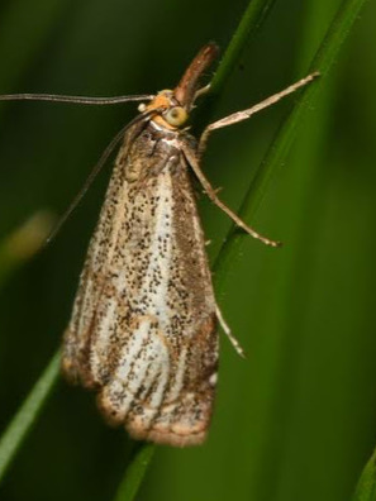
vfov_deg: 8.1
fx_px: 3545
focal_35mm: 245
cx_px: 154
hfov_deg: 6.1
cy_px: 240
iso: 100
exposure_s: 1/60
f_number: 29
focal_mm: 105
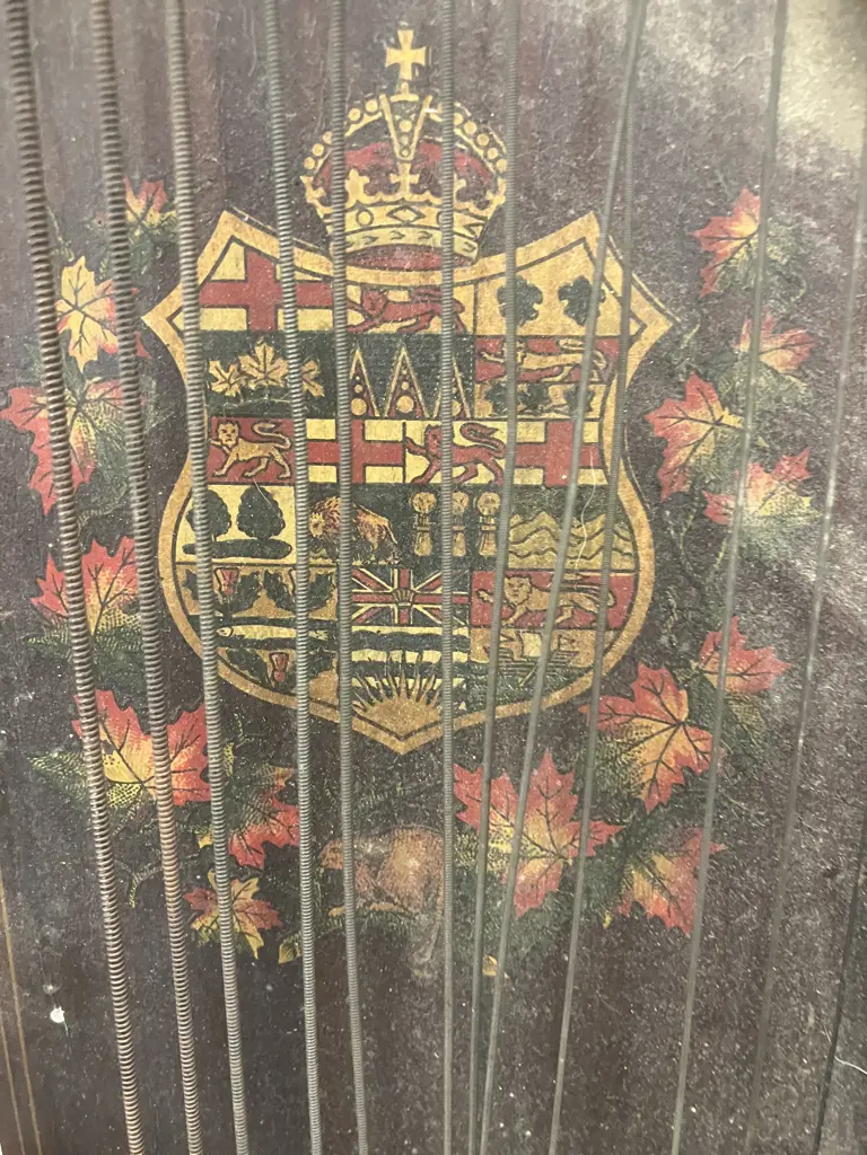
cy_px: 578
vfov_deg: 63.4
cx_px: 434
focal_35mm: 28
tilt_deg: -25.7
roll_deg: +2.7
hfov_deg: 49.7
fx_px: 935
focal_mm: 3.99
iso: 320
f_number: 1.8
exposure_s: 1/25
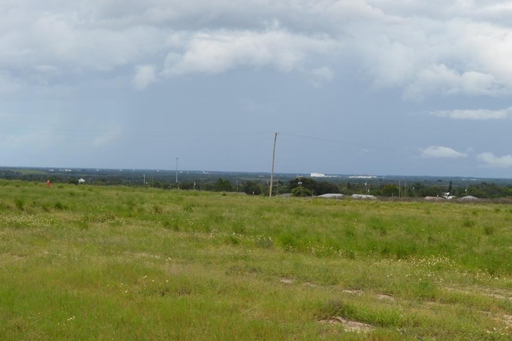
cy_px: 208
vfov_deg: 16.1
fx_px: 1206
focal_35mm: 85
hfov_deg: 23.7
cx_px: 379
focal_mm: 35
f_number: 8
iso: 100
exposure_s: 1/250
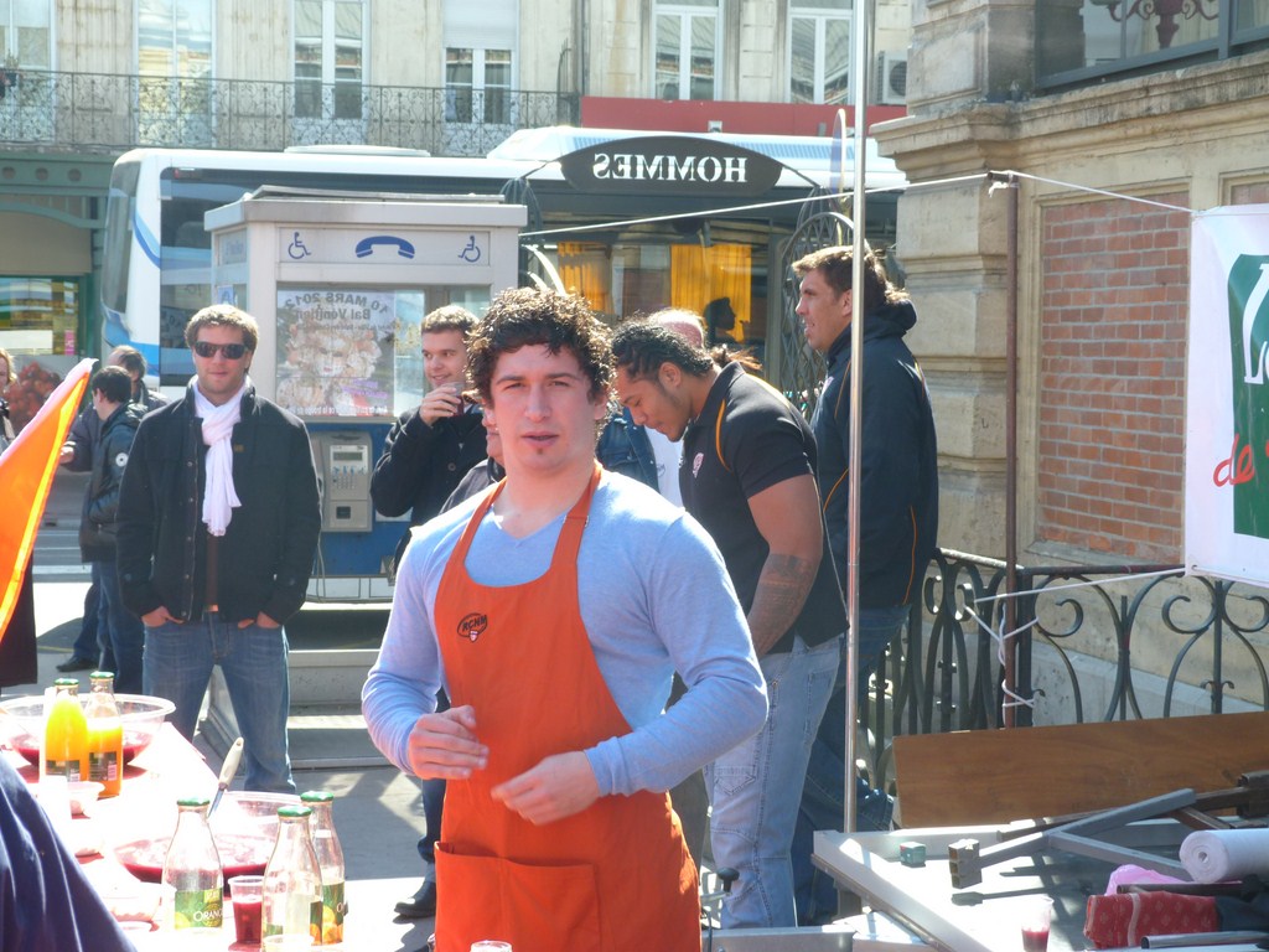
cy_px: 476
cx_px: 634
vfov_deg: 20.2
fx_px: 2676
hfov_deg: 26.7
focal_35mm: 73
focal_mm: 13.2
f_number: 3.6
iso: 80
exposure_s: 1/125
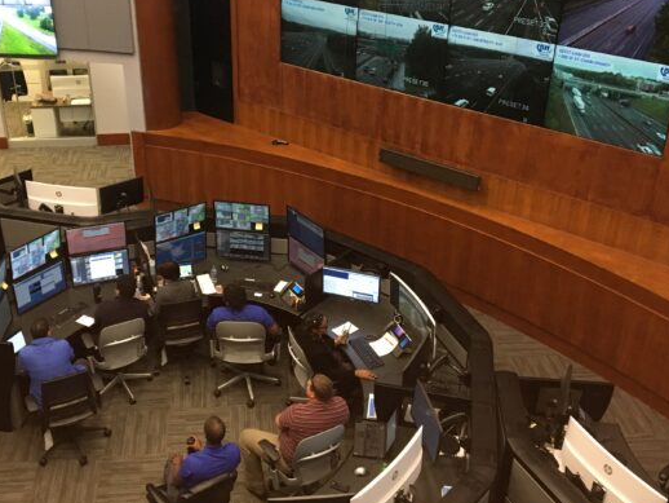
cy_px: 202
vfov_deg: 34.3
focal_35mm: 42
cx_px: 249
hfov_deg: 44.4
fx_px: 812
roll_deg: +1.3
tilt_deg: -26.8
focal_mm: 4.15
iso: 200
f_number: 2.2
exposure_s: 1/30
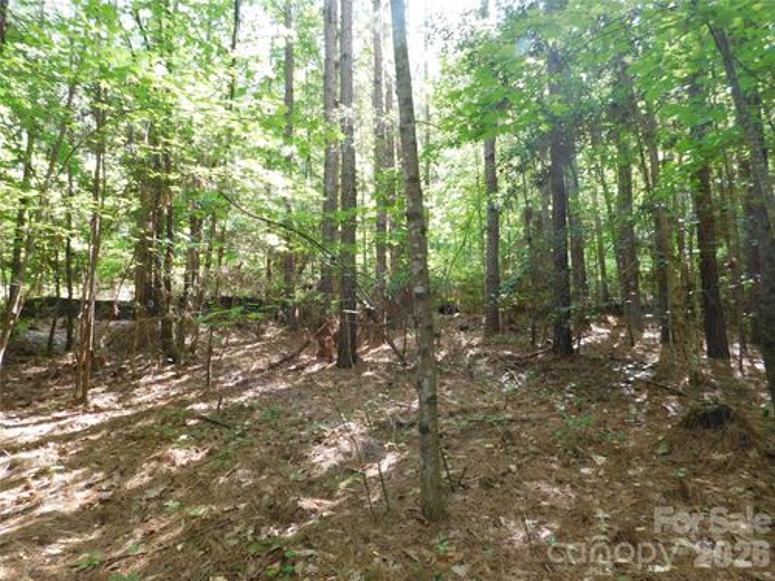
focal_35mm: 23
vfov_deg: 58.9
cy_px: 290
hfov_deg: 73.9
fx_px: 515
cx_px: 388
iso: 125
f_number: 3
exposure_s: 1/30
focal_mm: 4
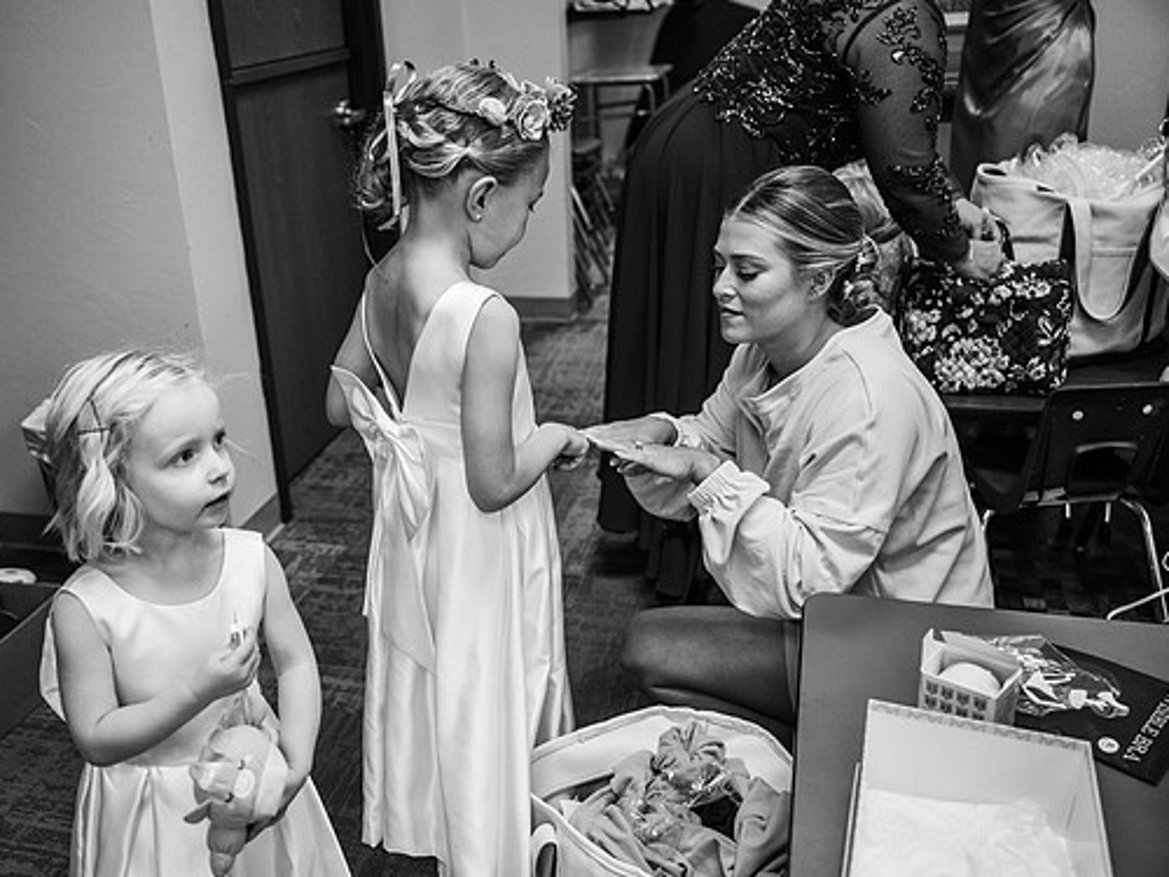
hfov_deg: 53.7
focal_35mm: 34
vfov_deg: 41.8
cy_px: 433
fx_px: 1148
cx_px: 496
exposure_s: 1/320
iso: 2000
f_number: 2.8
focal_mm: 30.5
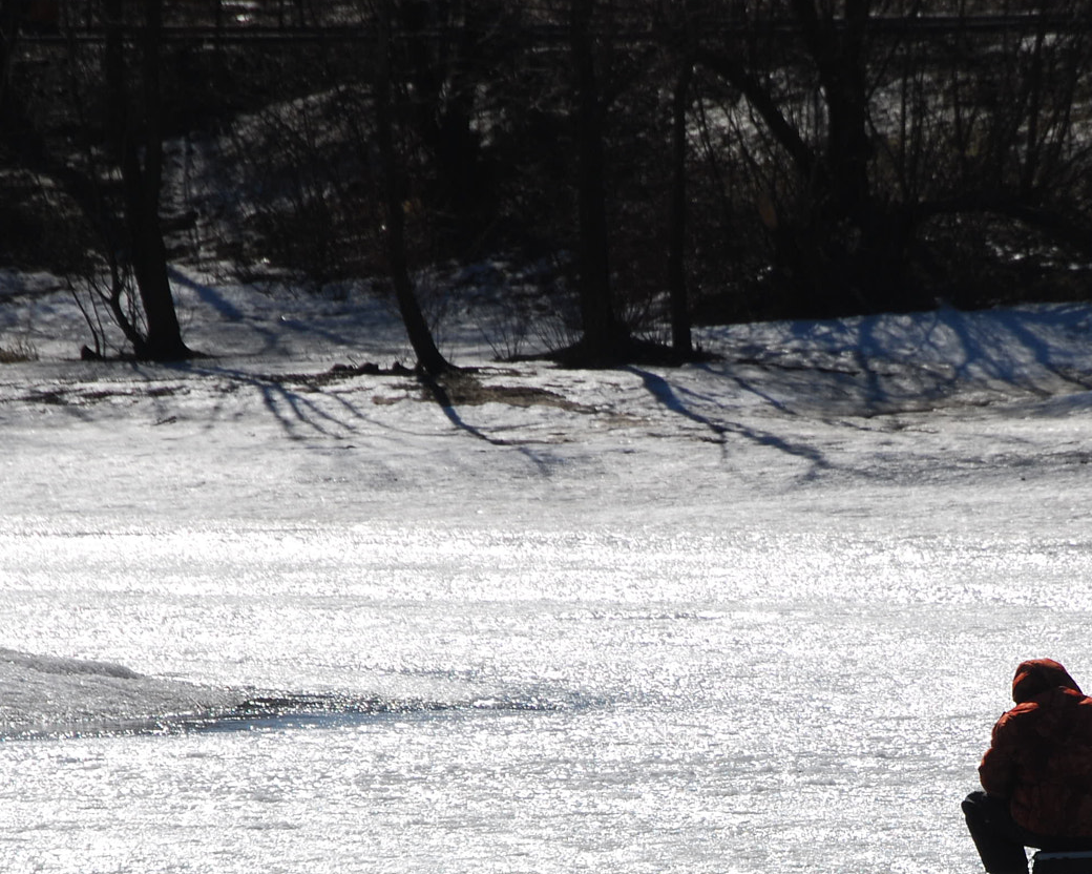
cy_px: 691
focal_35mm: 555
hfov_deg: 3.5
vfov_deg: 2.8
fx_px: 17937
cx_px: 848
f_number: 10
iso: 100
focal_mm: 200
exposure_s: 1/640
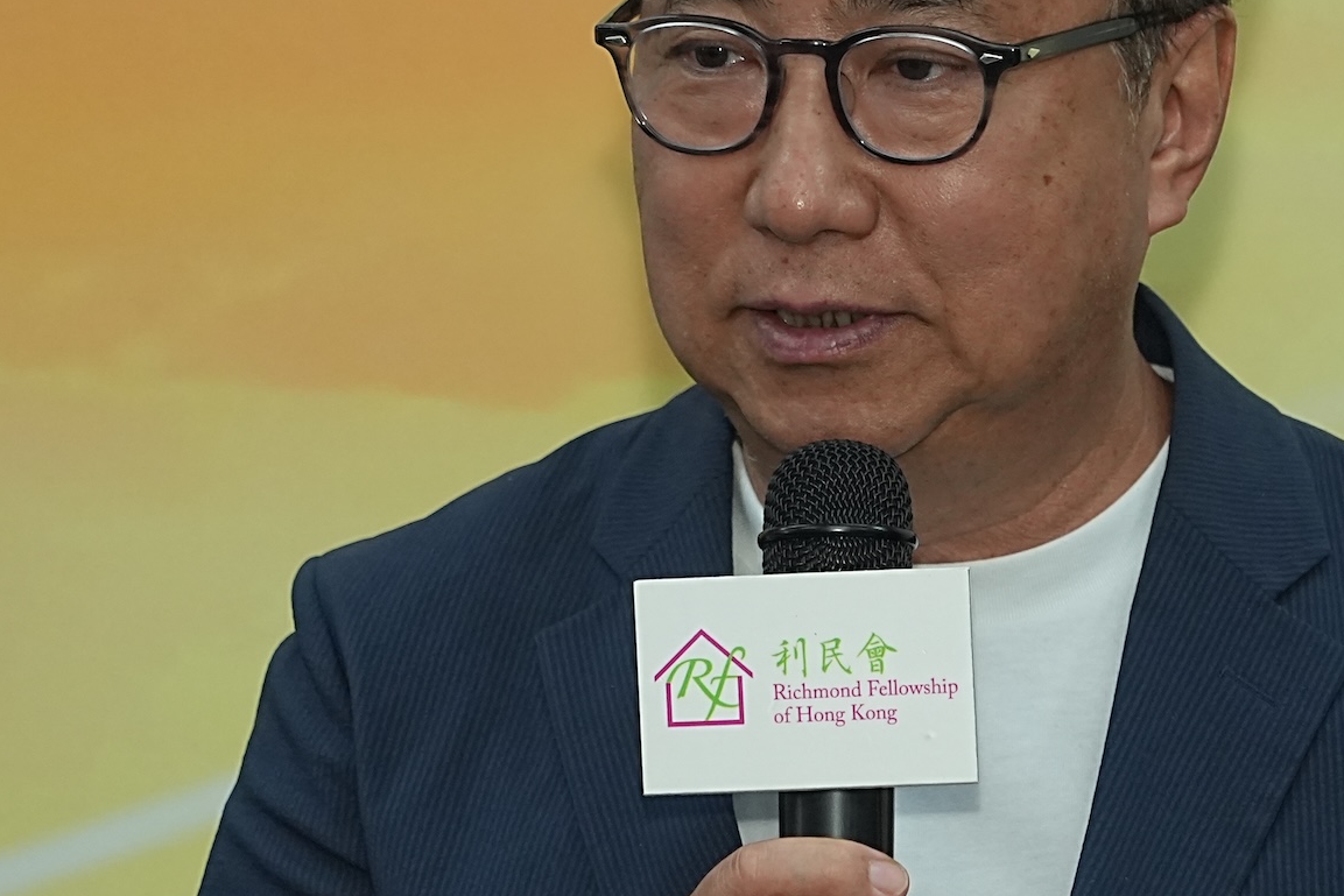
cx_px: 771
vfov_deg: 3.5
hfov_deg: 5.3
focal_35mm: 389
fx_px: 14523
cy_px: 429
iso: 2000
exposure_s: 1/125
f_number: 6.3
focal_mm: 160
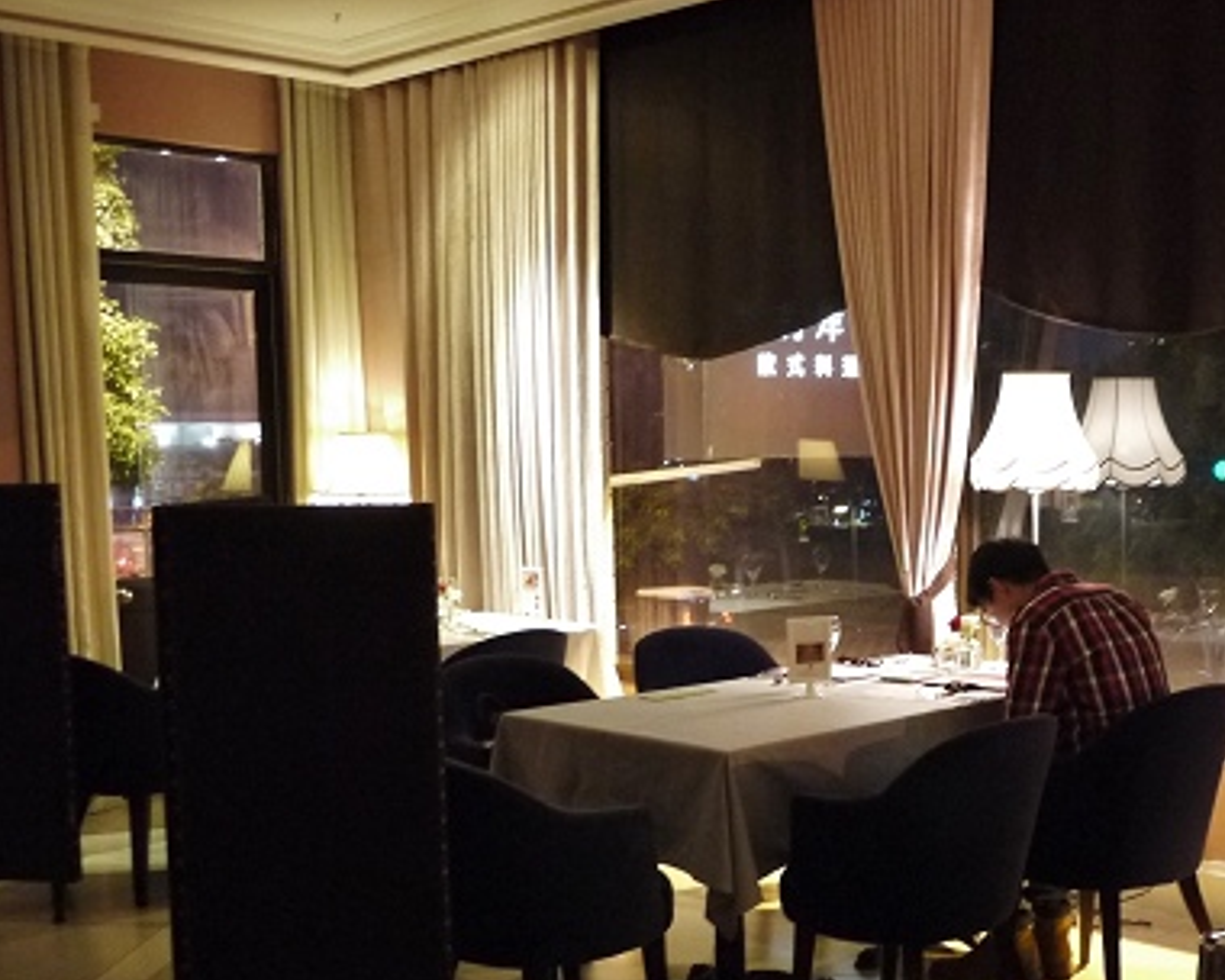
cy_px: 609
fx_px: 1668
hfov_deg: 38.6
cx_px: 1006
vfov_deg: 32.6
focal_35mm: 46
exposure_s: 1/20
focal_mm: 14
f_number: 2.5
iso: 800
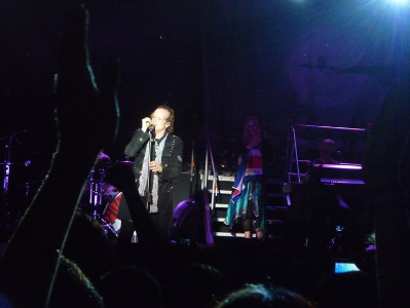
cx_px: 205
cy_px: 154
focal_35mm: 116
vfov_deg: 12.8
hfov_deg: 17.0
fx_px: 1375
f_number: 5.3
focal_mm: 19.1
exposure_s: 1/100
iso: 800
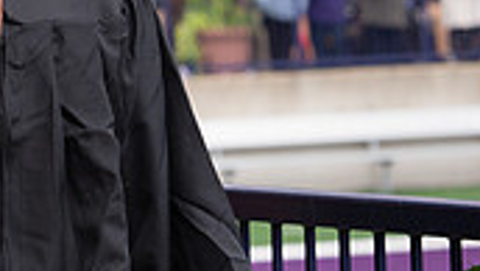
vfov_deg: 3.4
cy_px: 18
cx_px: -39
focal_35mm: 361
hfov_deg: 6.0
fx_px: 4598
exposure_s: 1/200
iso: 200
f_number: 5.6
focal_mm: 102
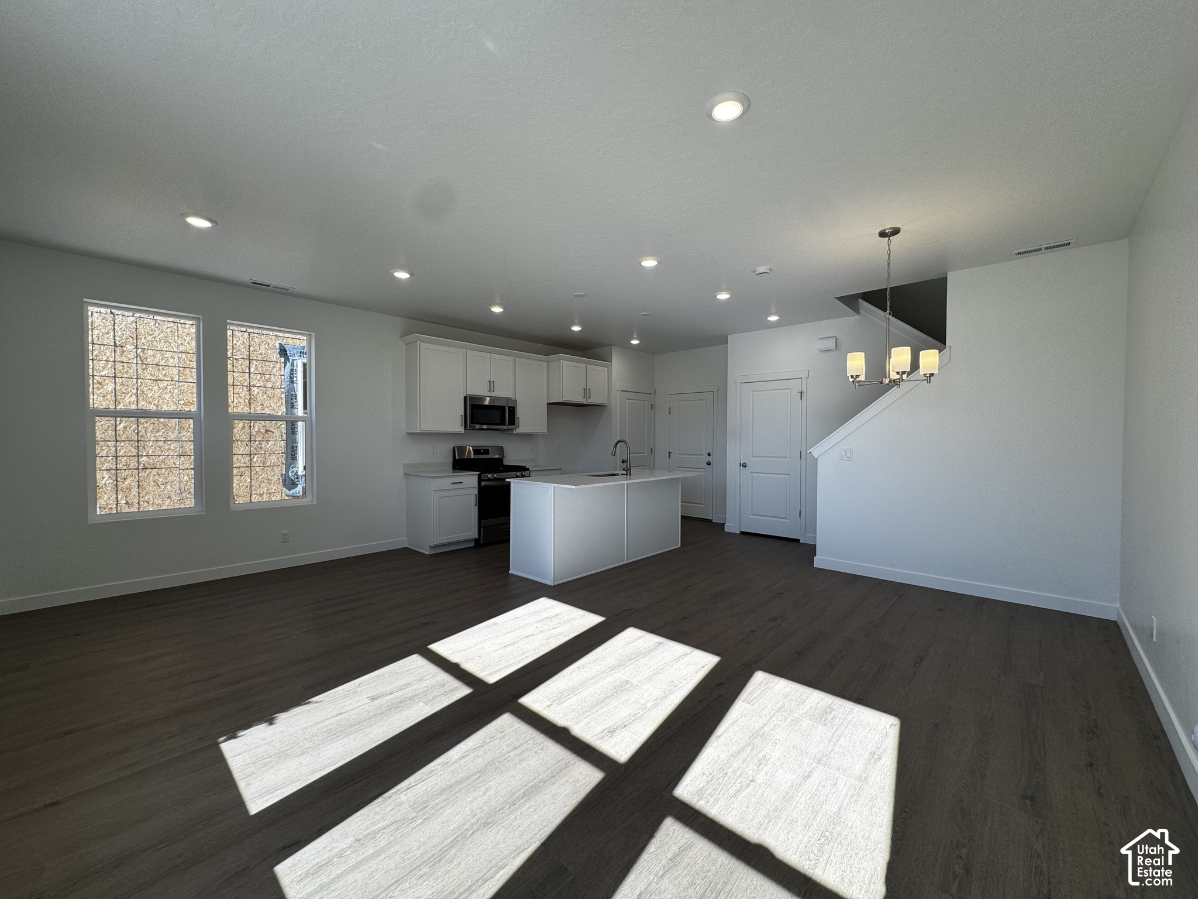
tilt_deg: -1.0
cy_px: 450
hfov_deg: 102.1
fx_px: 485
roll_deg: +0.0
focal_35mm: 14
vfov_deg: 85.7
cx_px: 599
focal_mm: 2.22
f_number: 2.2
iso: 40
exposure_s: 1/196
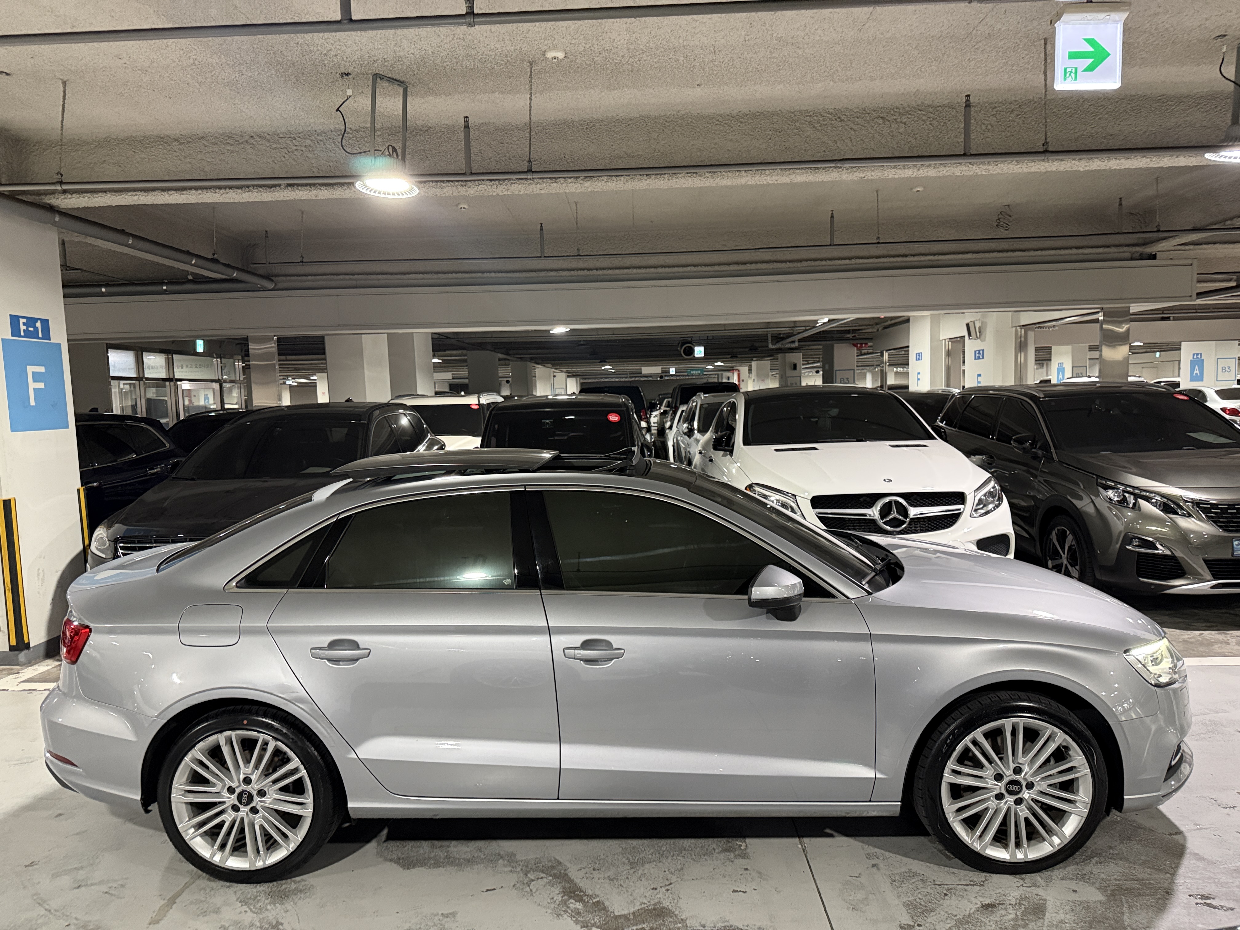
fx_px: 860
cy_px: 465
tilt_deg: -3.9
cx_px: 620
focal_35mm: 24
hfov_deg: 71.6
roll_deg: +2.1
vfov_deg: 56.8
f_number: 1.78
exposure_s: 1/60
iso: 640
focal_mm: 6.76
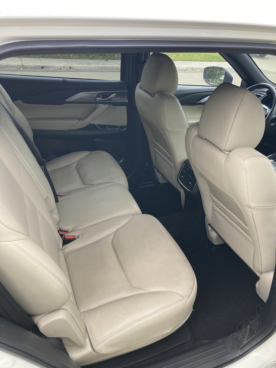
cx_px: 138
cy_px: 184
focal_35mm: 28
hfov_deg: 49.7
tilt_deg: -26.1
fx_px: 298
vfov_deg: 63.4
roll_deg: -4.2
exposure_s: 1/121
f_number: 1.8
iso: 64
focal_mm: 3.99
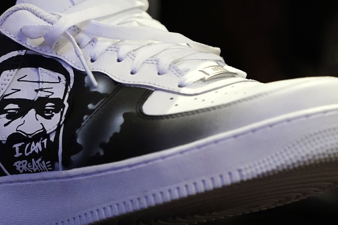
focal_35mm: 537
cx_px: 2
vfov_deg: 2.6
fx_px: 5041
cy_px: 29
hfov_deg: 3.8
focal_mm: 200
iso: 3200
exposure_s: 1/320
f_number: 2.8
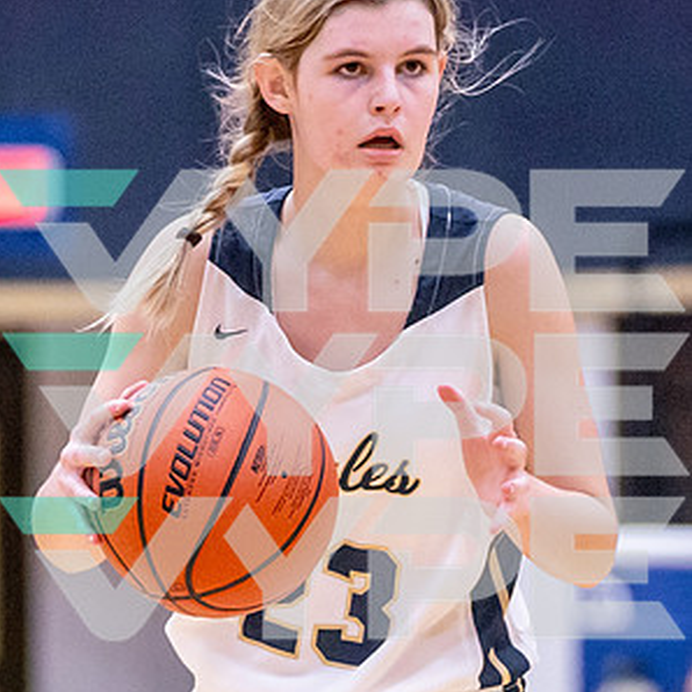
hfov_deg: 3.2
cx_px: 270
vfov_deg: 3.2
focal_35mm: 547
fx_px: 12371
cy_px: 833
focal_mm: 135
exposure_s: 1/1250
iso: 2000
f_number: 2.8
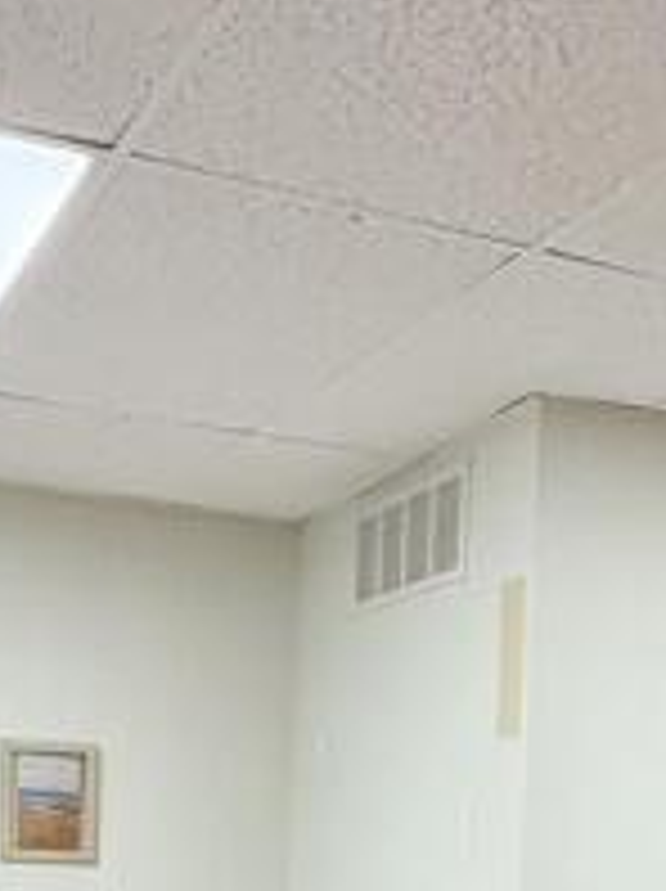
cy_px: 1148
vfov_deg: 24.9
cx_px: 490
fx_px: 1748
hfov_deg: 21.4
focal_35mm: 68
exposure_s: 1/120
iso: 125
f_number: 2.2
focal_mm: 2.22
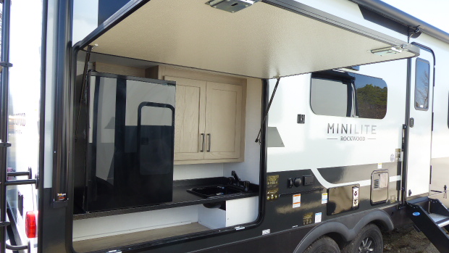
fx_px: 322
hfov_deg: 69.8
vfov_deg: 42.9
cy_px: 135
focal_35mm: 27
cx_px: 231
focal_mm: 4.3
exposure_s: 1/160
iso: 80
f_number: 3.3
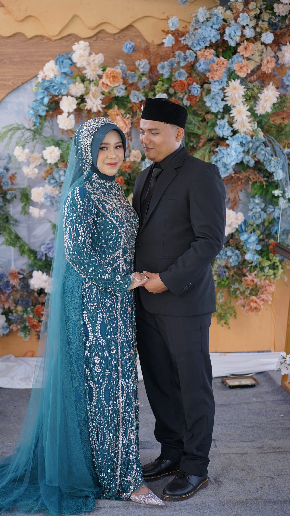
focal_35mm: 58
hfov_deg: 20.7
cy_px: 259
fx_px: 793
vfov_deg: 36.0
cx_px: 130
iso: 400
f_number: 2.8
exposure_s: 1/400
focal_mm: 55
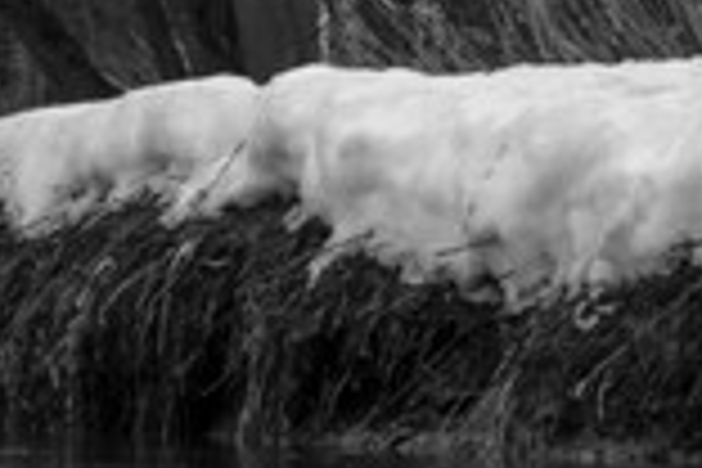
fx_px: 5382
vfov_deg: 4.9
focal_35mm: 276
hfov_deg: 7.5
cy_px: -200
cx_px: 248
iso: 320
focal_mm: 48
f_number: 11
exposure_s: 1/250
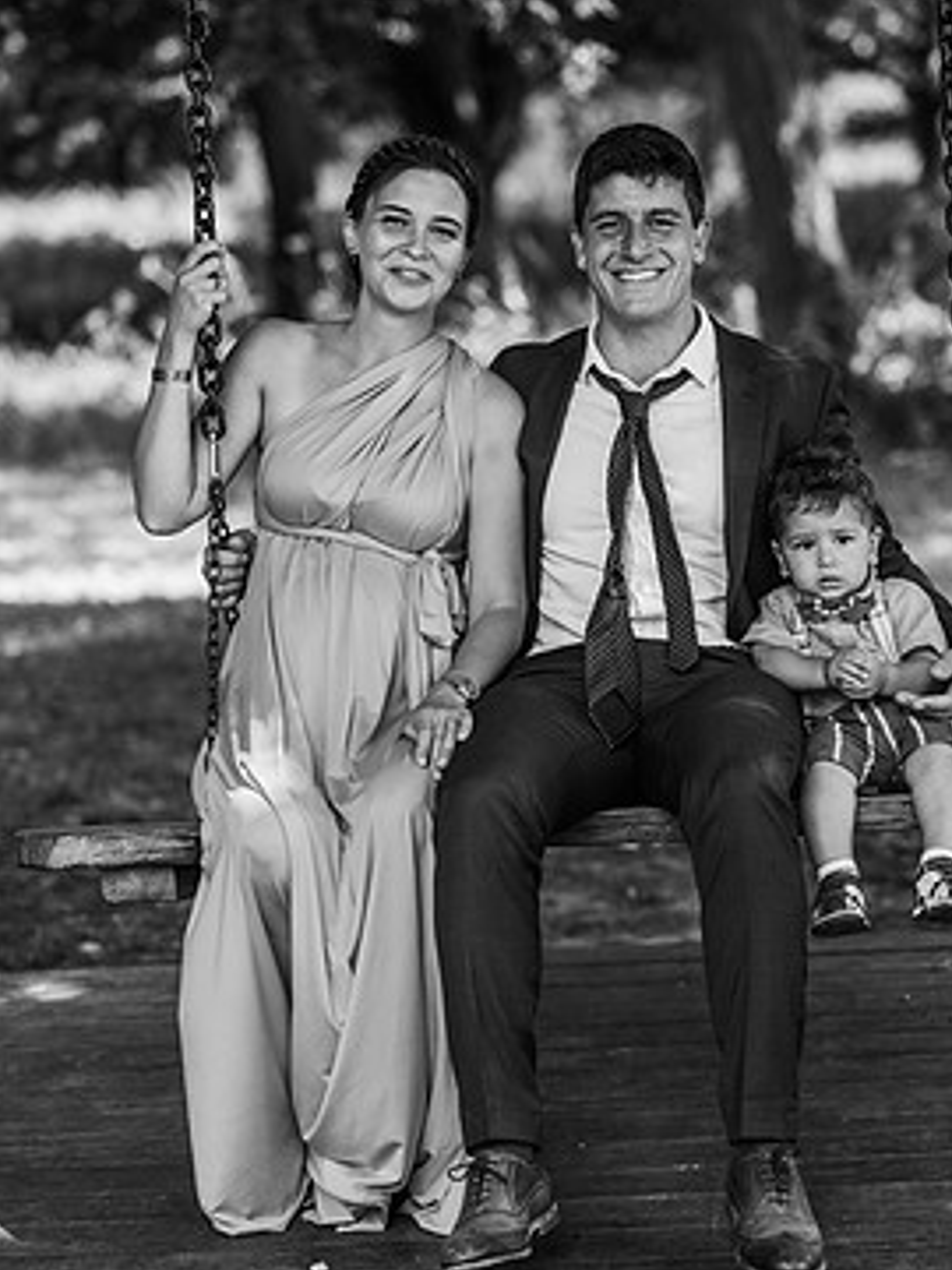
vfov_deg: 19.3
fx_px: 3740
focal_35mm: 102
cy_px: 688
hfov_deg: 14.5
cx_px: 524
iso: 100
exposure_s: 1/500
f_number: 2.5
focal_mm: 85
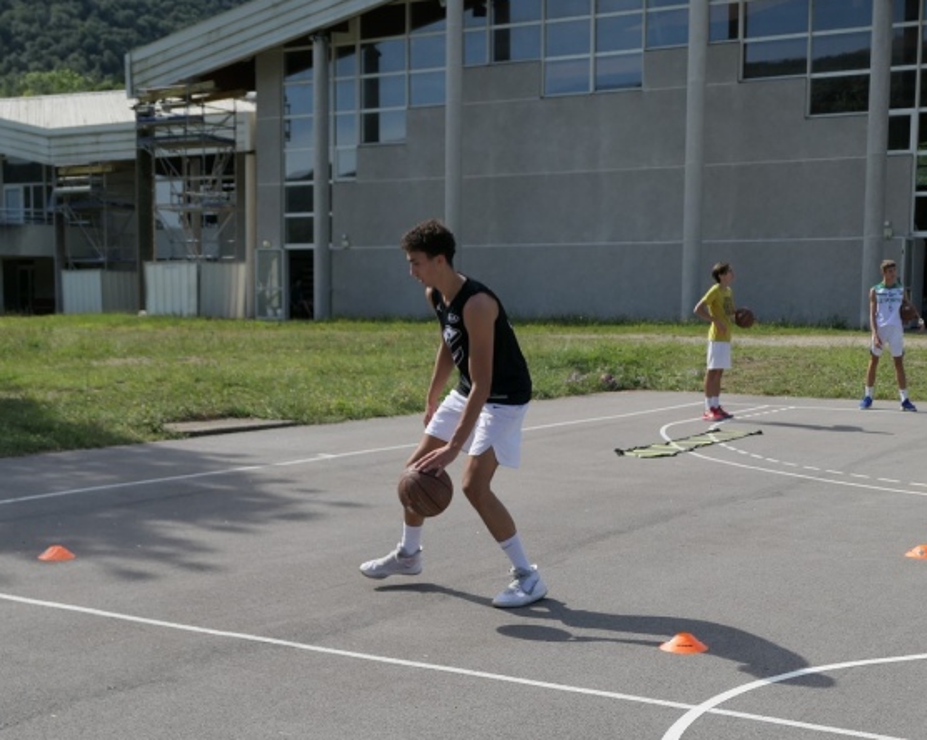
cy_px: 492
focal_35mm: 52
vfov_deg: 28.9
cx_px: 479
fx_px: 1426
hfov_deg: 36.0
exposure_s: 1/1600
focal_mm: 12.6
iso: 125
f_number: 3.2
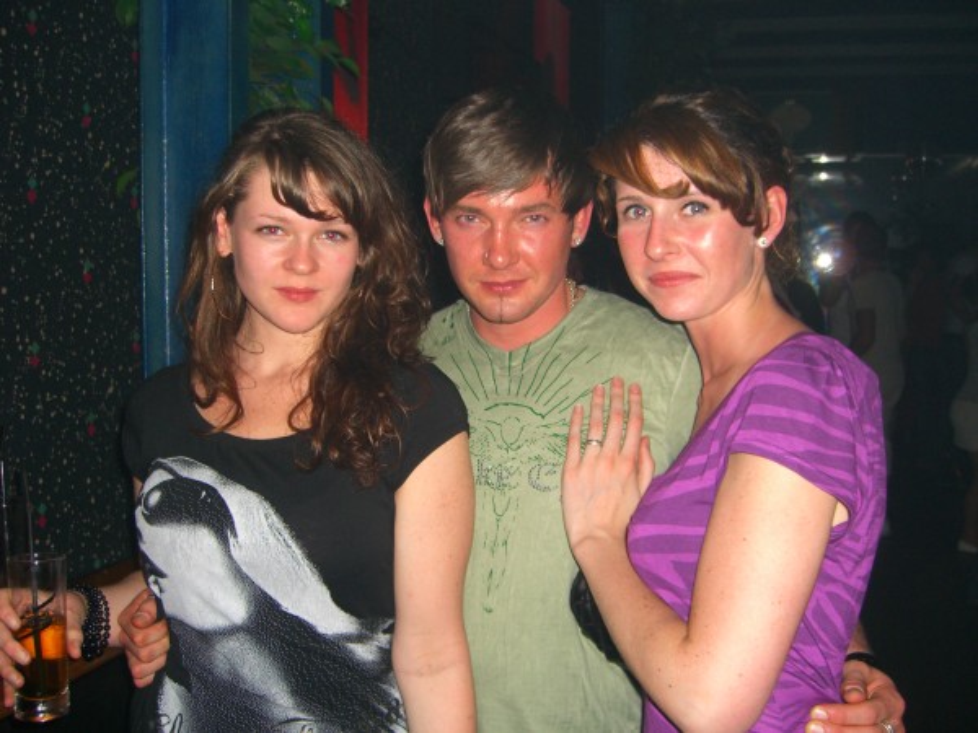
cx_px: 489
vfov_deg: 37.7
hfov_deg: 49.0
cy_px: 366
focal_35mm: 38
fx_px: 1074
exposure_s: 1/60
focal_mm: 7.9
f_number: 2.8
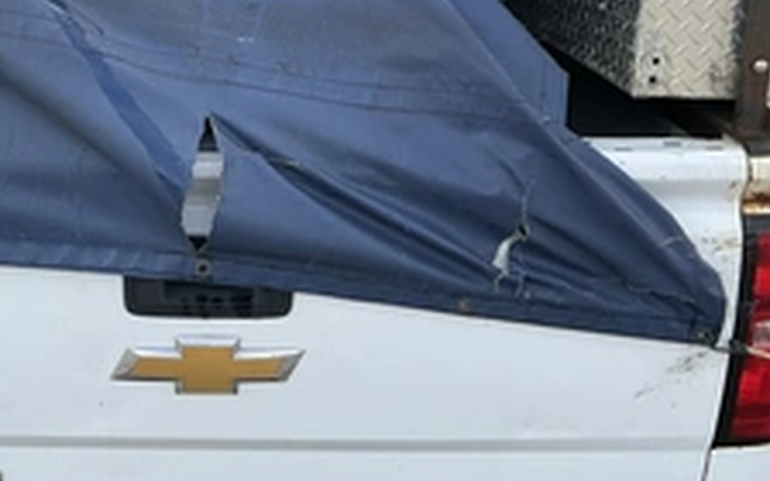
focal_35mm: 53
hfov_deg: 37.2
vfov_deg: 23.8
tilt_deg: -13.4
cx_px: 182
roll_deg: +0.7
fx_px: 1112
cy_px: 52
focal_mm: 3
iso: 25
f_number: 1.8
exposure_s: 1/586
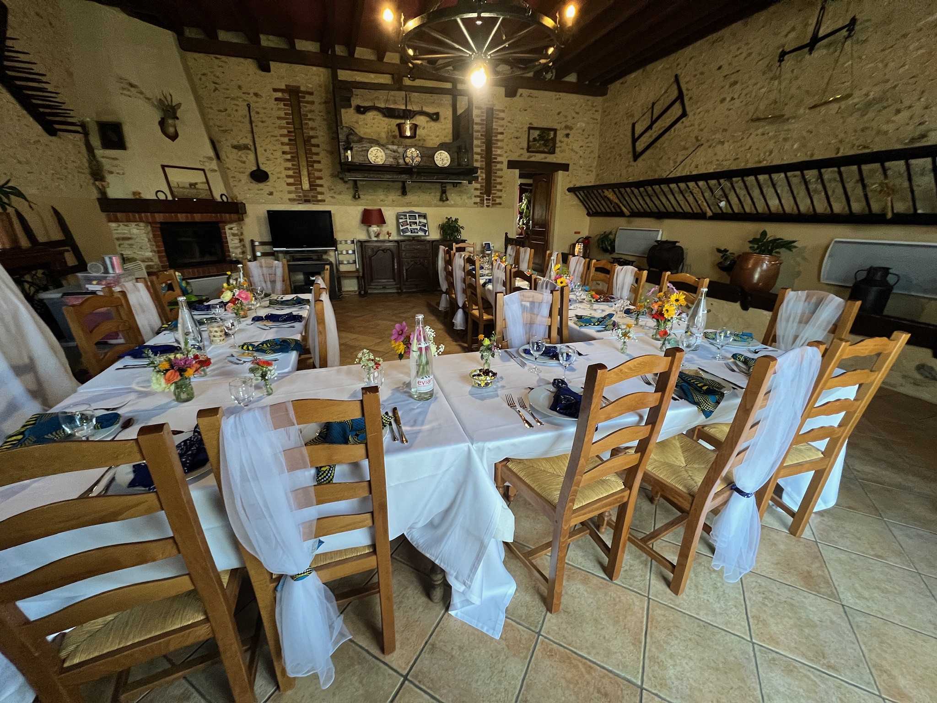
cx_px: 468
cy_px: 352
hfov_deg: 106.2
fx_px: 352
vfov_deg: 89.9
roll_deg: -0.3
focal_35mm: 13
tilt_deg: -20.6
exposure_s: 1/50
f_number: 1.8
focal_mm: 1.57
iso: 320
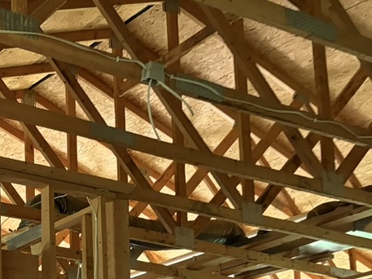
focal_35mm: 82
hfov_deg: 20.9
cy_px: 383
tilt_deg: +7.3
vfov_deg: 16.7
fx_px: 881
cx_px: -154
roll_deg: -0.3
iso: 400
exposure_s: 1/40
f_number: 1.6
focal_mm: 5.96
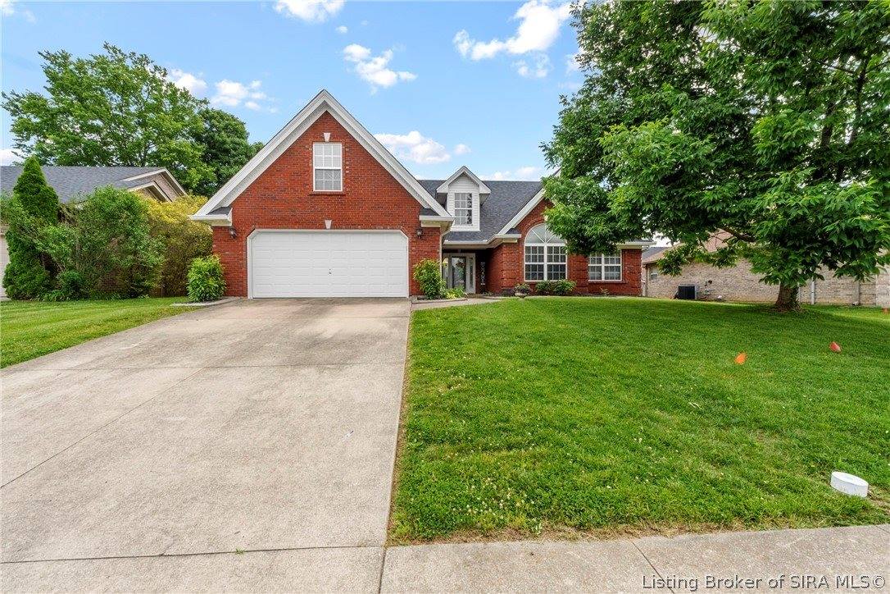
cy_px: 297
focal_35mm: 15
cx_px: 445
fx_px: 371
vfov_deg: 77.3
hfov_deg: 100.4
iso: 400
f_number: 11
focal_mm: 10
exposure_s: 1/250
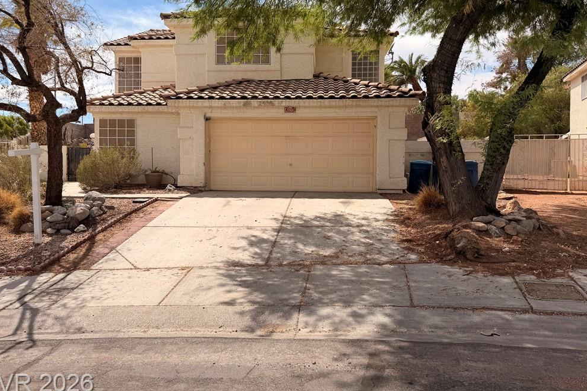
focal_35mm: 26
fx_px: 424
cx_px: 285
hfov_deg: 69.4
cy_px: 172
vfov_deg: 49.4
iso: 80
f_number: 1.78
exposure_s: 1/6711
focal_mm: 6.76
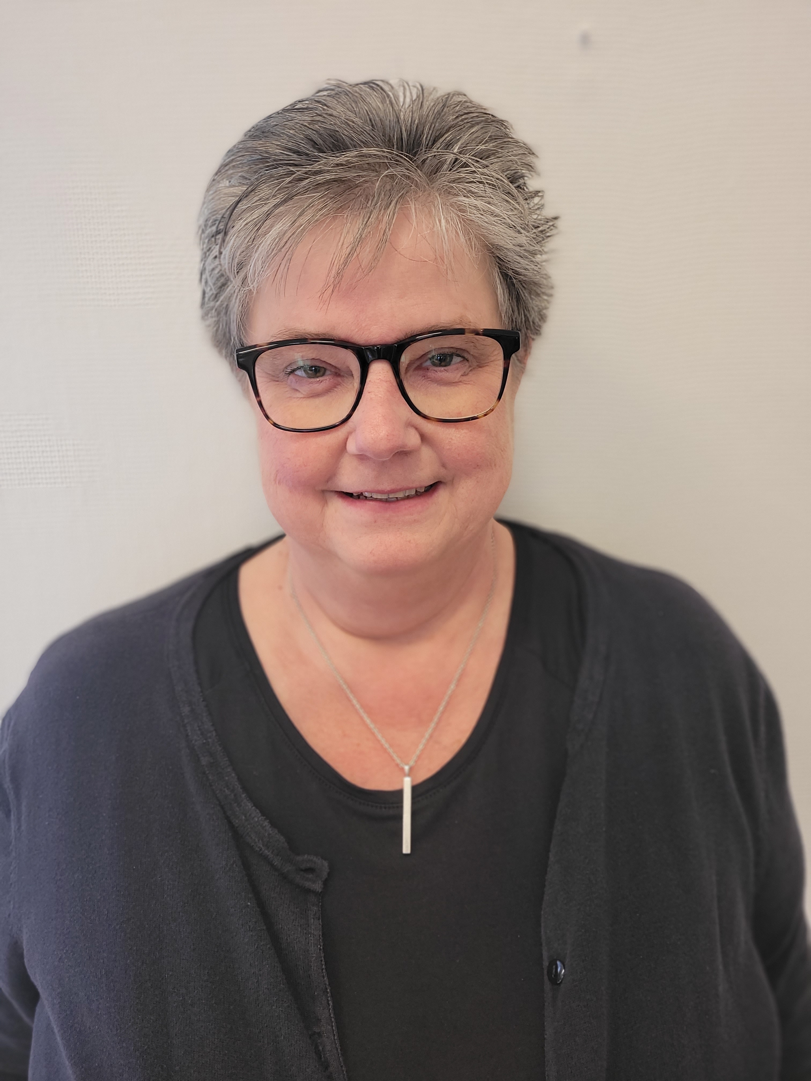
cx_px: 406
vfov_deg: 67.3
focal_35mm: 26
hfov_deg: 53.1
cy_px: 540
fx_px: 812
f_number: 1.8
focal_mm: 5.4
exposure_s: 1/50
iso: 160
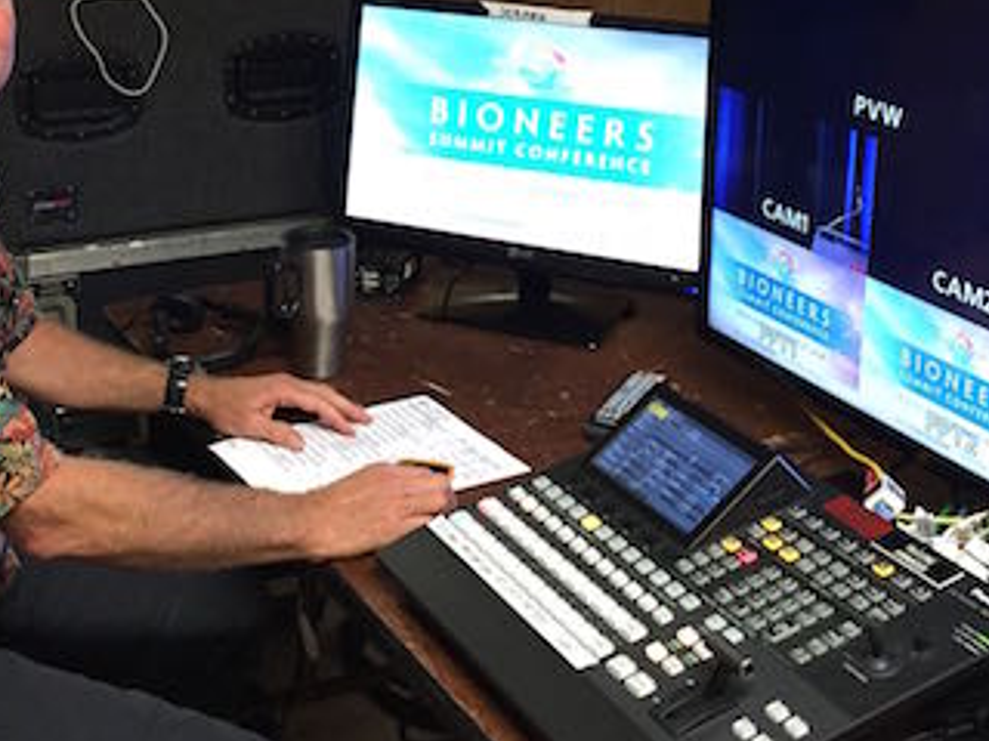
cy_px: 157
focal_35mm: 58
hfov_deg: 32.8
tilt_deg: -15.4
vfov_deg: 24.9
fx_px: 1657
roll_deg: +0.2
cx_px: 281
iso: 250
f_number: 2.2
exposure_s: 1/20
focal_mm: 4.15
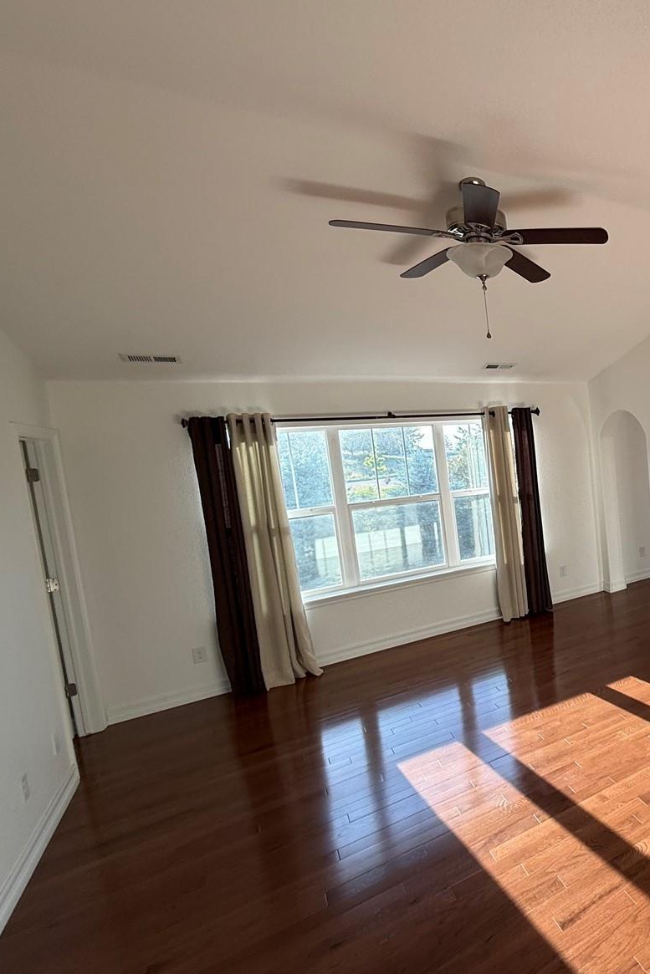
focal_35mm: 20
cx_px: 650
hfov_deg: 50.2
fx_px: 541
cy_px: 487
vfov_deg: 84.0
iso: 50
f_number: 2.2
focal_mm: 2.22
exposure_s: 1/145
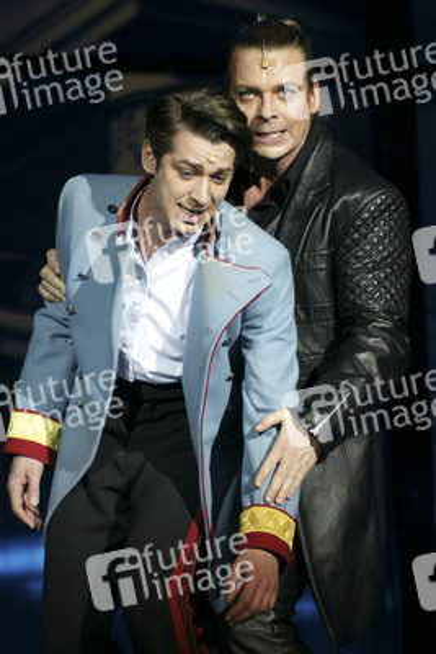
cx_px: 218
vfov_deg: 9.8
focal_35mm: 210
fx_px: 3811
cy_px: 327
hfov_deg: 6.5
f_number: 5.6
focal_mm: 140
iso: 1600
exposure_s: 1/100
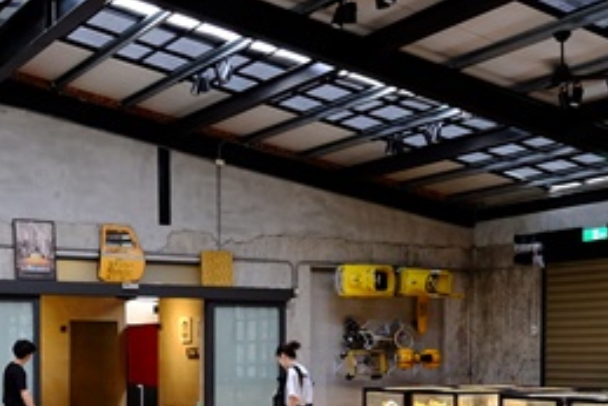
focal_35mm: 58
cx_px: 185
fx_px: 980
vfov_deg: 22.6
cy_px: 391
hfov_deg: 34.0
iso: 800
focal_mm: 10
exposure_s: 1/85
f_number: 4
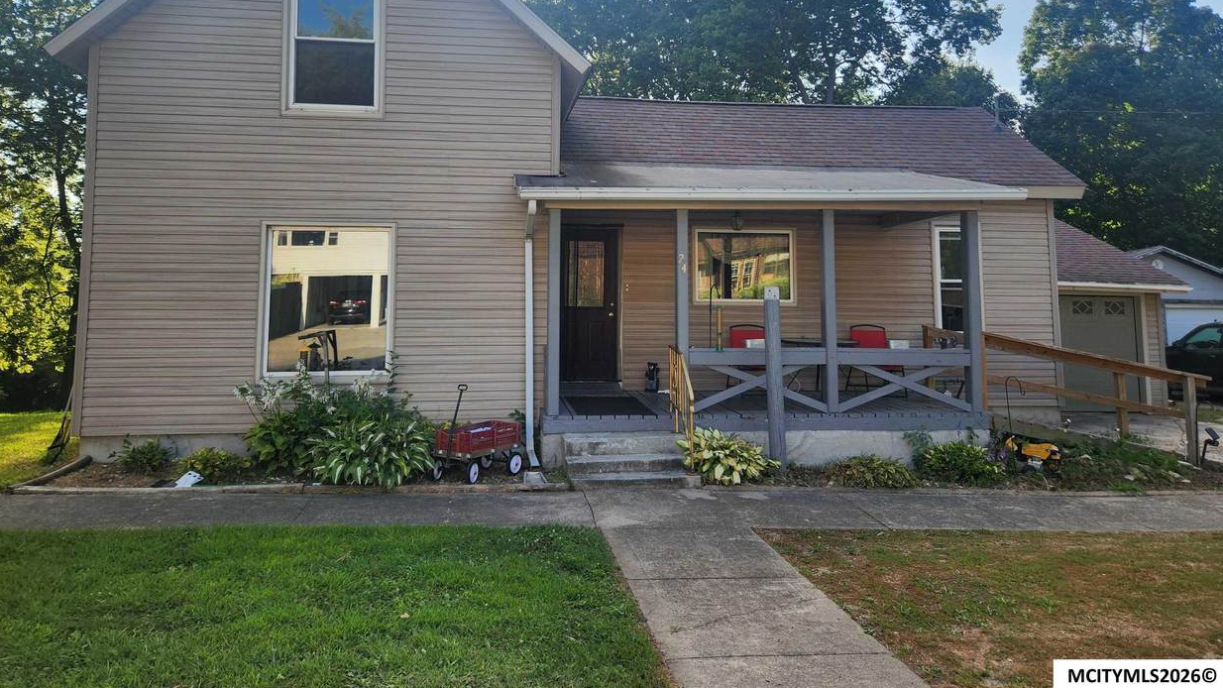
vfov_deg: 43.6
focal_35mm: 26
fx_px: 843
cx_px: 599
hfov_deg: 71.9
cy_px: 217
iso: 20
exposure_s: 1/740
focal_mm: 5.4
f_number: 1.8
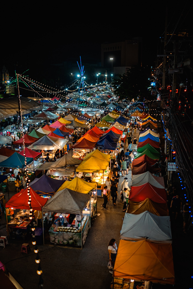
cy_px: 144
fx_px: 281
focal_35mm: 35
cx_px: 96
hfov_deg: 37.9
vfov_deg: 54.4
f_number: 1.4
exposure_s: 1/160
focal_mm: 23
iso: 400
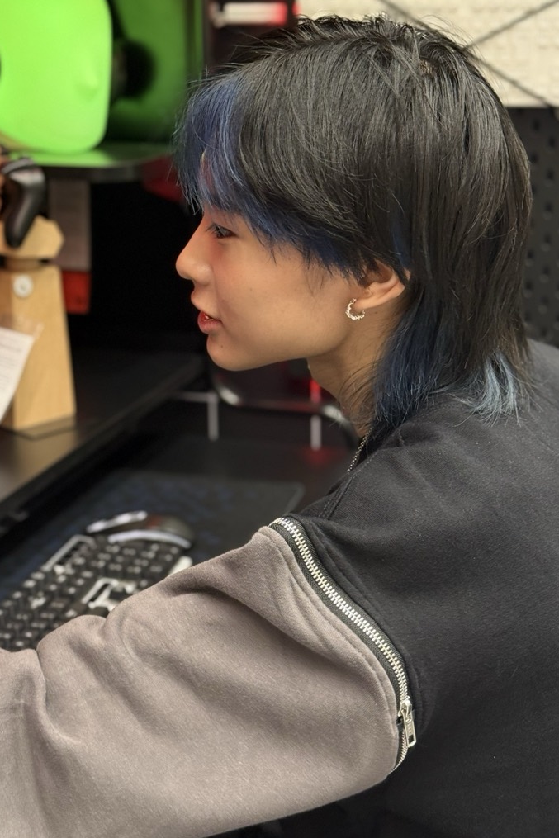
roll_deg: +0.0
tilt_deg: -14.2
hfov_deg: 23.0
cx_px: 312
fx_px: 1374
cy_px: 370
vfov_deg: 33.9
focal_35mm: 59
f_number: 1.78
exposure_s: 1/38
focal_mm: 6.76
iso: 250
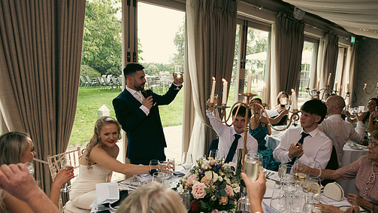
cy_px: 132
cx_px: 186
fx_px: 291
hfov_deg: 66.1
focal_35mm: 29
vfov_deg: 39.9
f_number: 3.5
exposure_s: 1/160
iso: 400
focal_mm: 24
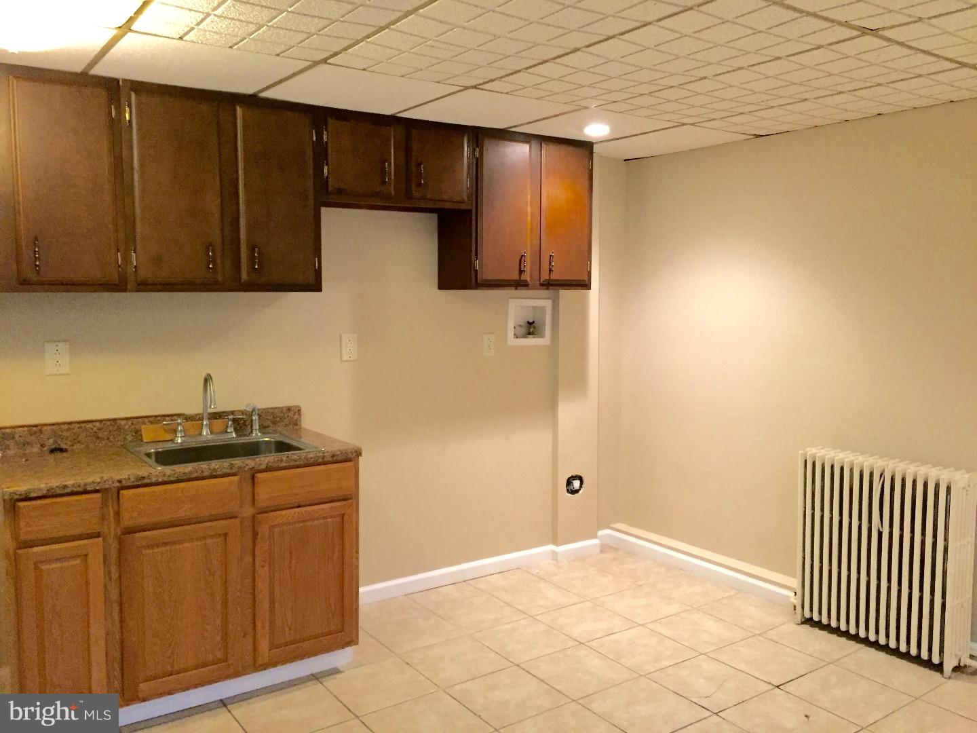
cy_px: 366
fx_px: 818
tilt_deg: -5.6
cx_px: 488
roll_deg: +0.6
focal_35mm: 29
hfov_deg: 61.7
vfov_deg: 48.2
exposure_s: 1/30
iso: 250
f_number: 2.2
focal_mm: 4.15
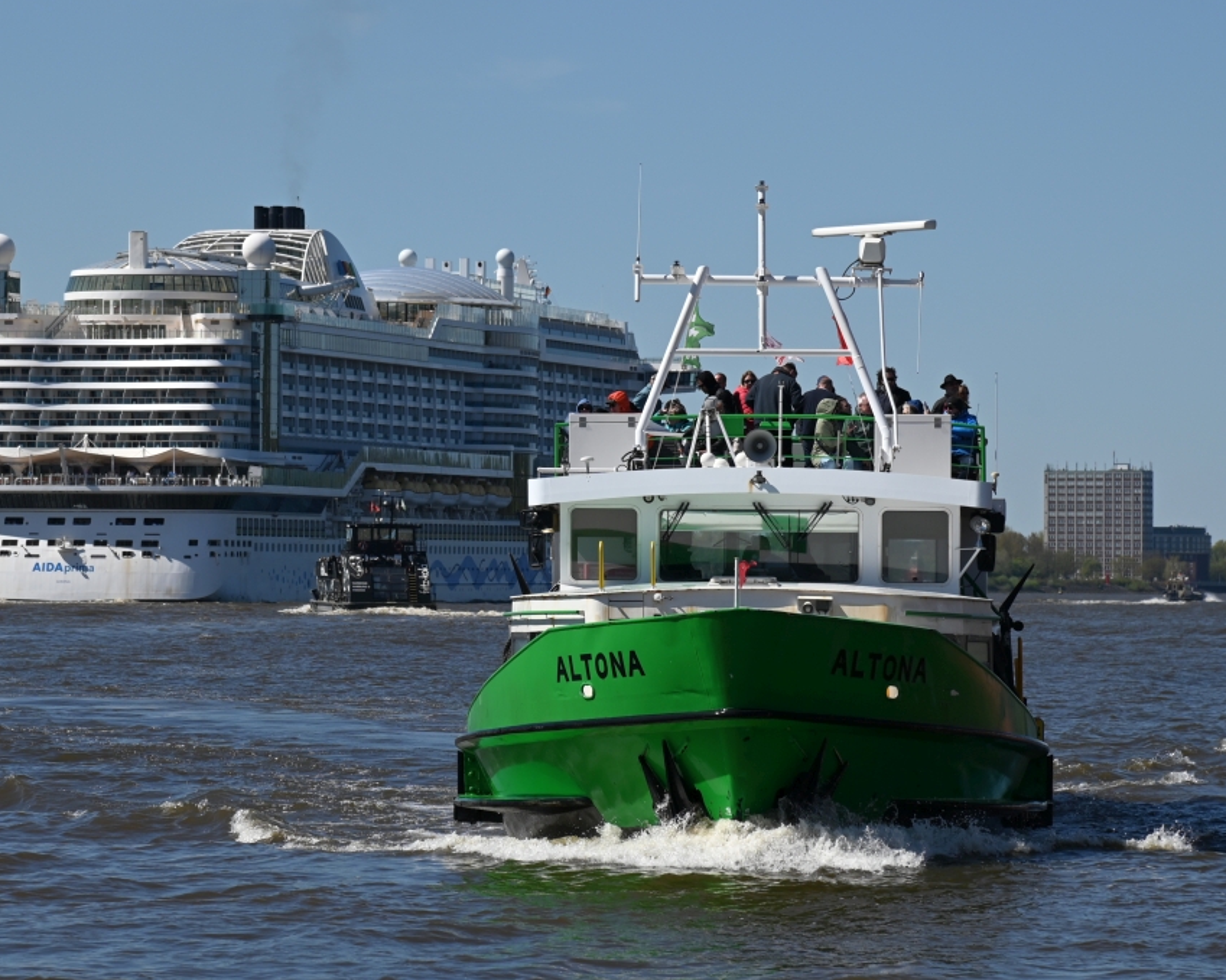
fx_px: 4934
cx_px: 500
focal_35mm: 136
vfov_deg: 11.3
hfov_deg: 14.2
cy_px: 487
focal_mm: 120
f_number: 7.1
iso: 100
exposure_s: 1/640
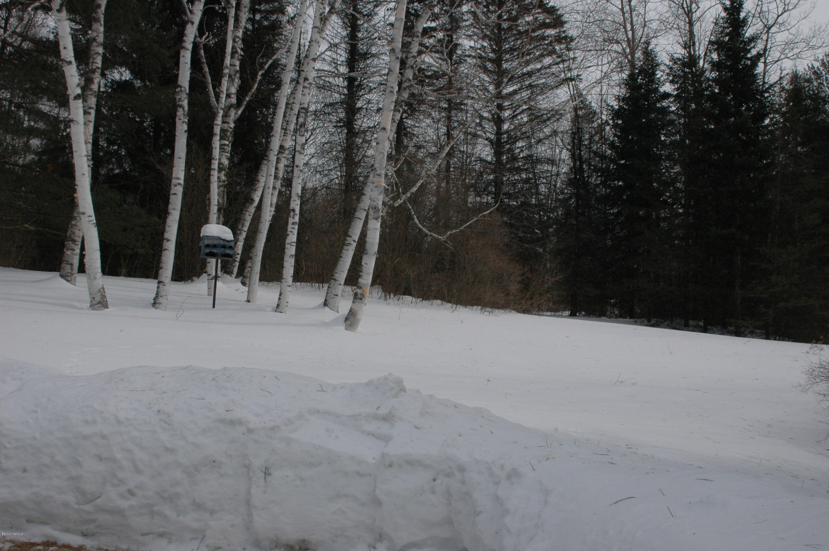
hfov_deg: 46.4
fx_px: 966
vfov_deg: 31.8
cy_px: 276
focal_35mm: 42
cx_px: 414
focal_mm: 28
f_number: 11
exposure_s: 1/500
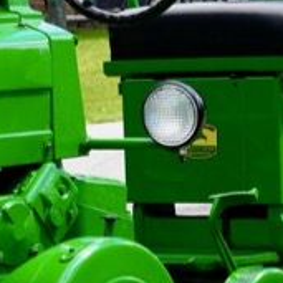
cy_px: 367
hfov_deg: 4.6
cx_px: -101
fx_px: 3543
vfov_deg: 4.6
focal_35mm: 383
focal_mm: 55
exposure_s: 1/125
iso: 100
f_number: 8
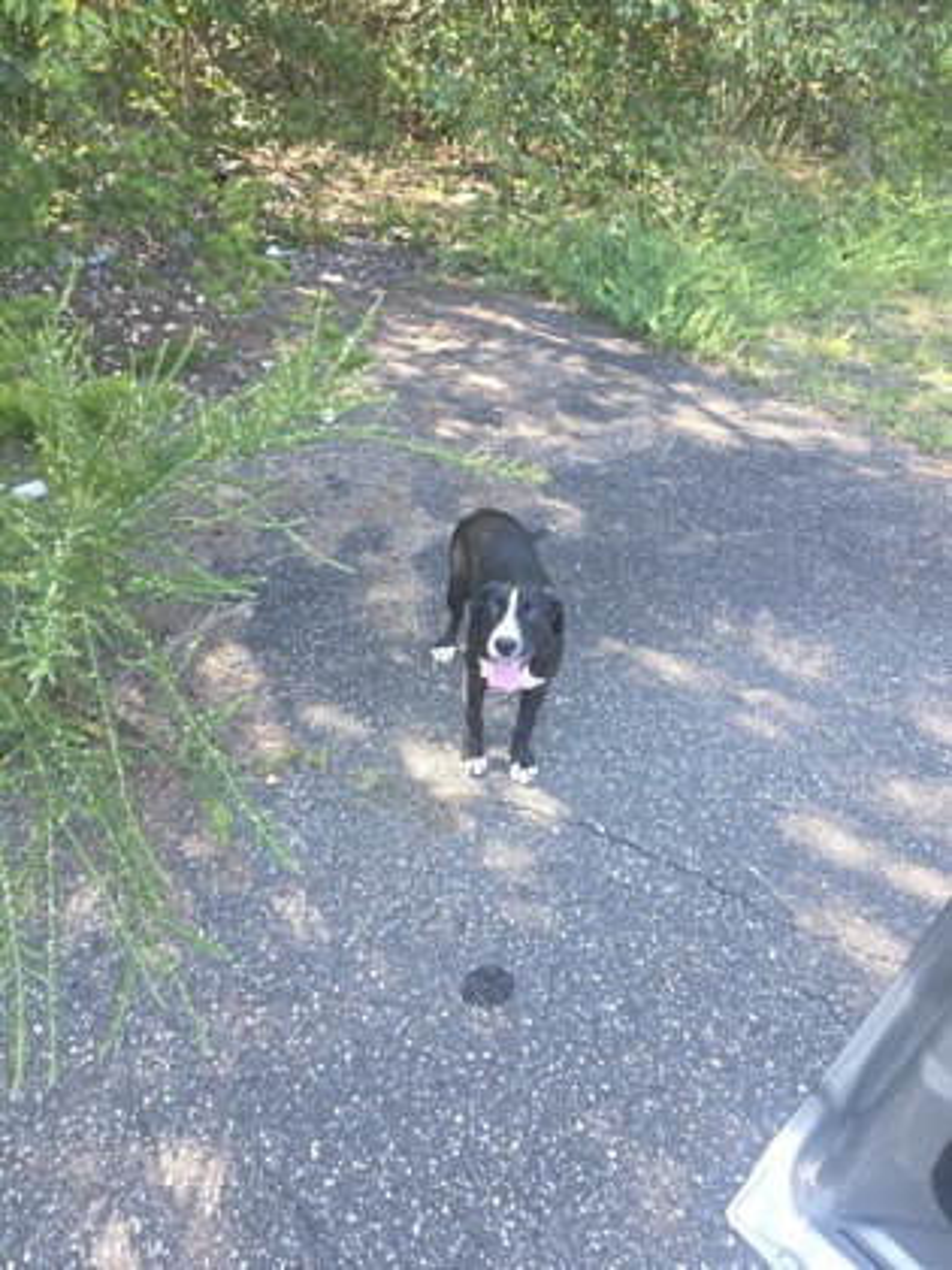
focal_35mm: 23
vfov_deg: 73.9
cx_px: 476
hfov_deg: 58.9
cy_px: 635
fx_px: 843
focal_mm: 6.3
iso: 40
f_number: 1.7
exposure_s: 1/60
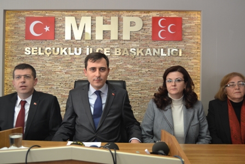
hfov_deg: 53.1
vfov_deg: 36.9
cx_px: 122
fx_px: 245
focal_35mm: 36
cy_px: 82
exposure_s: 1/60
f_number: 3.8
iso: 640
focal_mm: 24
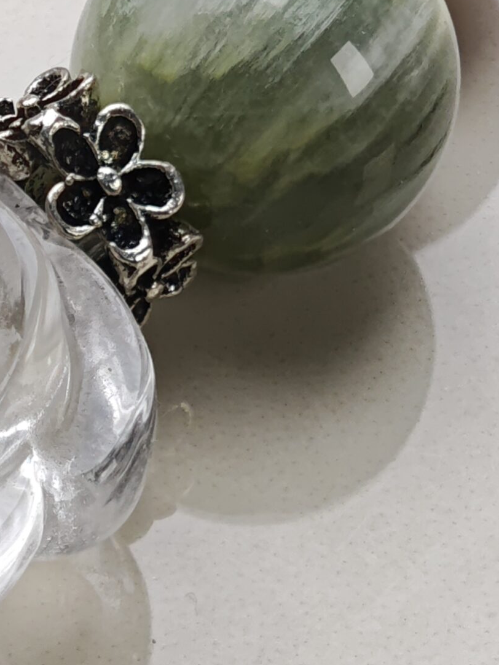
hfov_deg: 6.2
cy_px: 325
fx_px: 4595
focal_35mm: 239
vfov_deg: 8.3
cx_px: -114
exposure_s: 1/1092
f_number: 1.8
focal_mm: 11.5
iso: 80
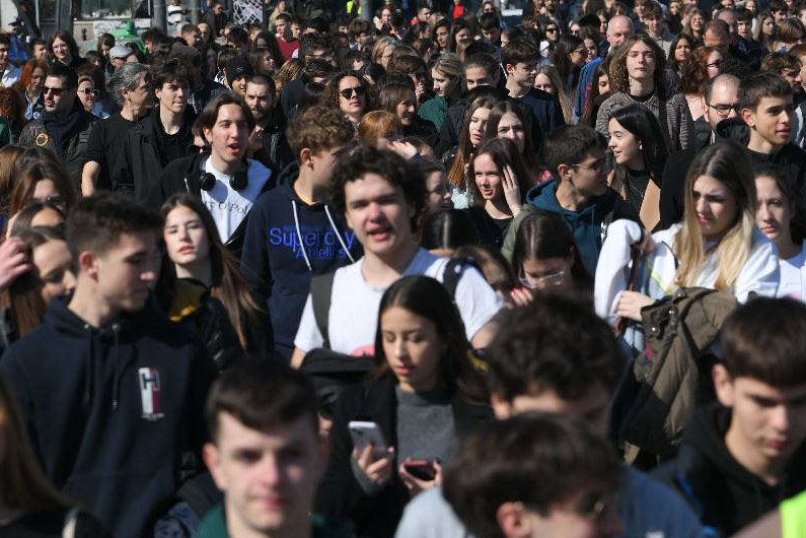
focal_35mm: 275
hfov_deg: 7.5
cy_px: 166
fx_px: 6156
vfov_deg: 5.0
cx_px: 478
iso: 200
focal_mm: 135
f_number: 7.1
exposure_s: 1/1000
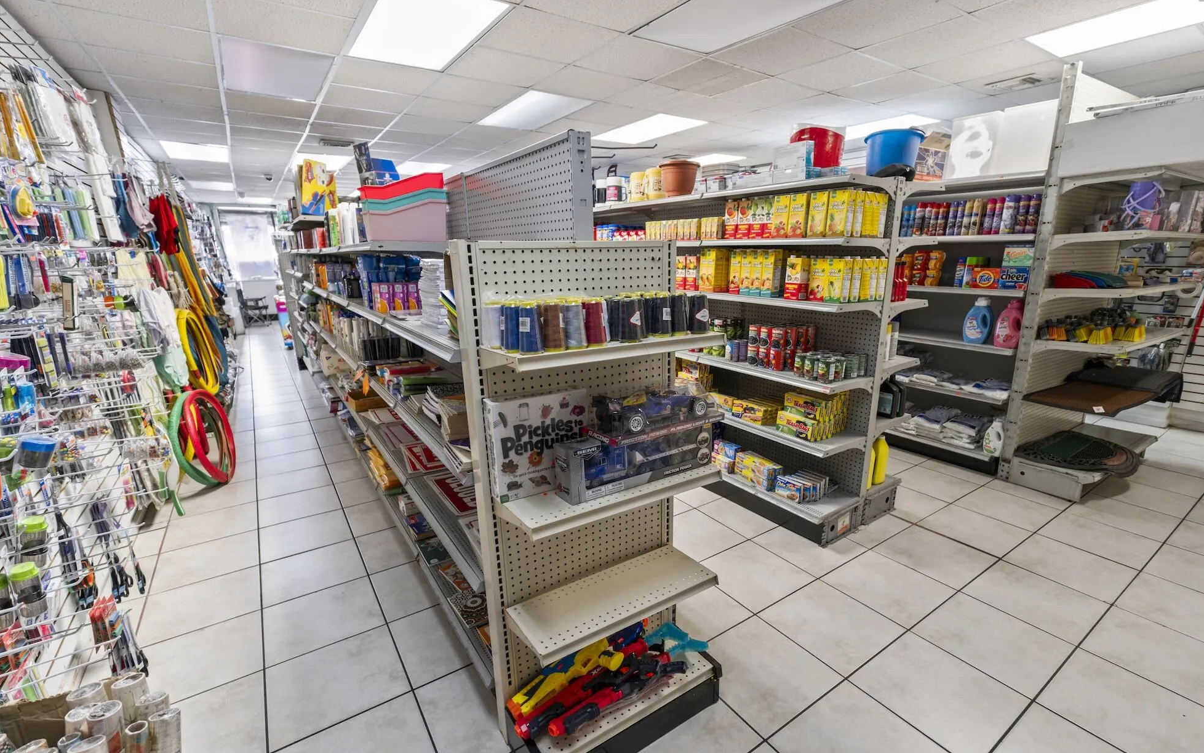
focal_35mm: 16
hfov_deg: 97.8
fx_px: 525
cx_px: 629
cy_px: 410
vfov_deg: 71.1
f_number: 2.8
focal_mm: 10
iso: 125
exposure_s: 1/3
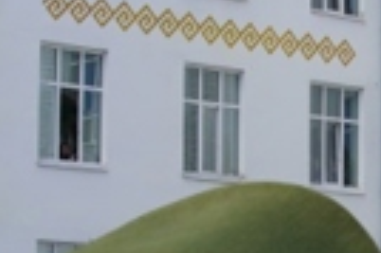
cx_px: 340
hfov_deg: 12.2
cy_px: 287
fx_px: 1776
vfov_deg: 8.1
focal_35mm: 168
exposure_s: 1/125
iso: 100
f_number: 9
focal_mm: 20
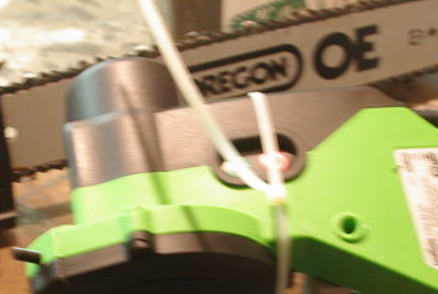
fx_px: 1072
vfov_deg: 15.3
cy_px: 295
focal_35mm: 88
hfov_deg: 23.0
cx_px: 159
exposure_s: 1/1.43
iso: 400
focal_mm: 21.25
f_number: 4.5
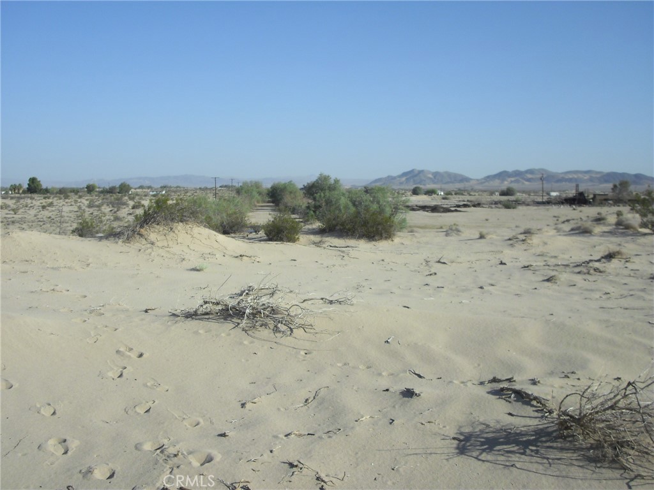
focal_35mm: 38
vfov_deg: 37.7
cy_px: 245
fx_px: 718
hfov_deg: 49.0
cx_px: 327
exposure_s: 1/250
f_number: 8
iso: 100
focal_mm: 6.2
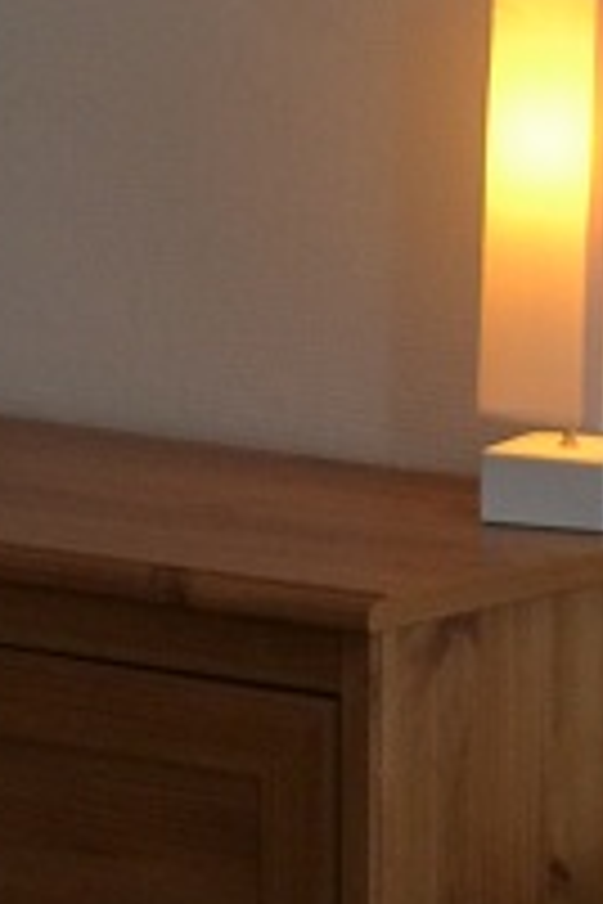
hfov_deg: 6.2
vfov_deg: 10.2
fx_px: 5050
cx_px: 1894
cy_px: 702
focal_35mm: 201
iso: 400
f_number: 4
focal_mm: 18
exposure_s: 1/60
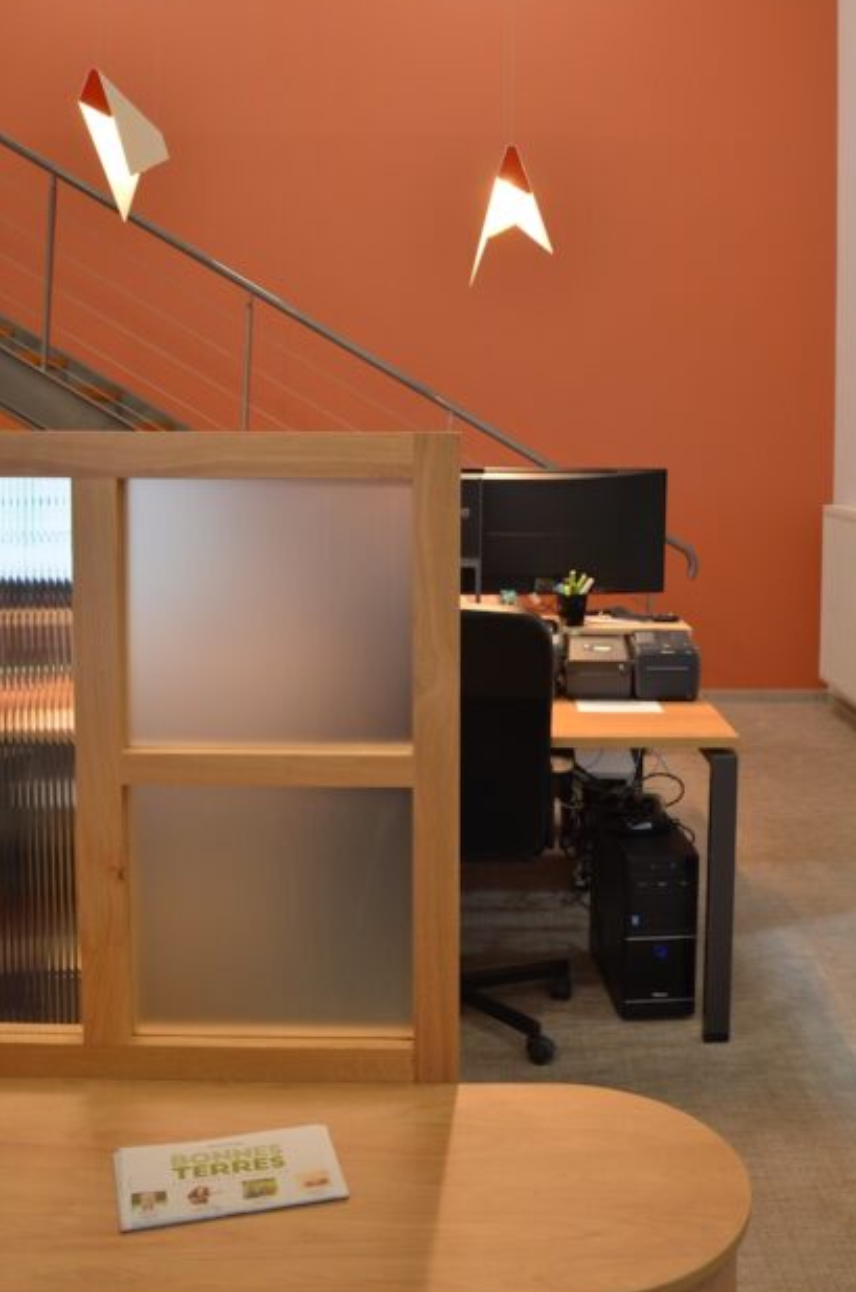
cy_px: 477
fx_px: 1253
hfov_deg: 37.6
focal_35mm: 35
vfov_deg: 53.9
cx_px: 486
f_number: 4
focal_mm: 18
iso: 720
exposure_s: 1/60
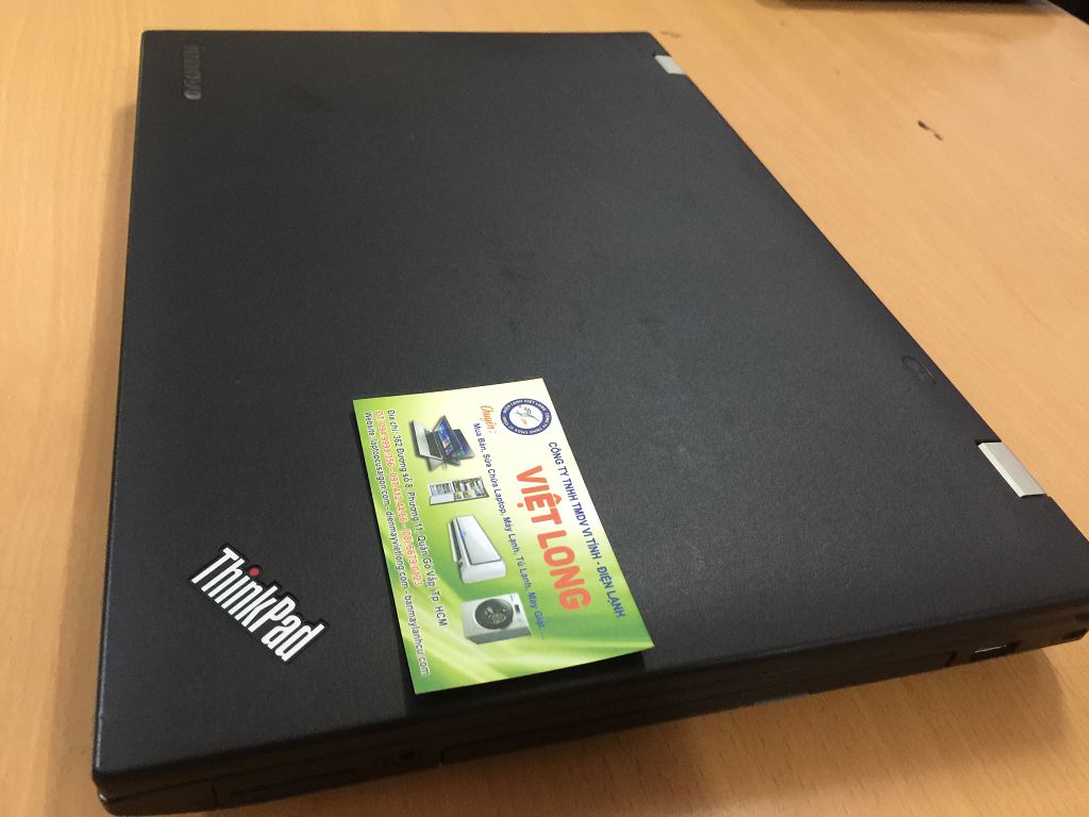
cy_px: 408
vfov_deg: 48.2
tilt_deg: -41.2
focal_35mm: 29
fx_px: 912
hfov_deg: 61.7
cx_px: 544
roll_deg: -10.3
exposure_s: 1/10
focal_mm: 4.15
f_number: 2.2
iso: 125
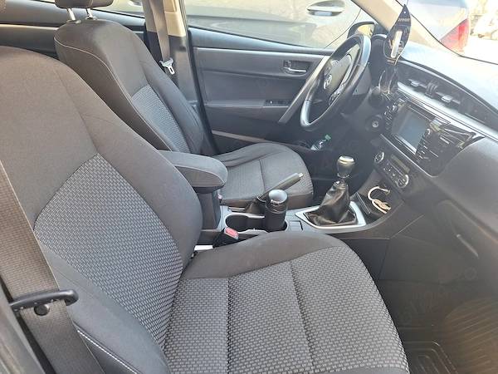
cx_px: 249
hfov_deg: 73.9
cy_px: 187
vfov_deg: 58.9
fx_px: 331
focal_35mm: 23
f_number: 1.8
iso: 80
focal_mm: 5.54
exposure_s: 1/50
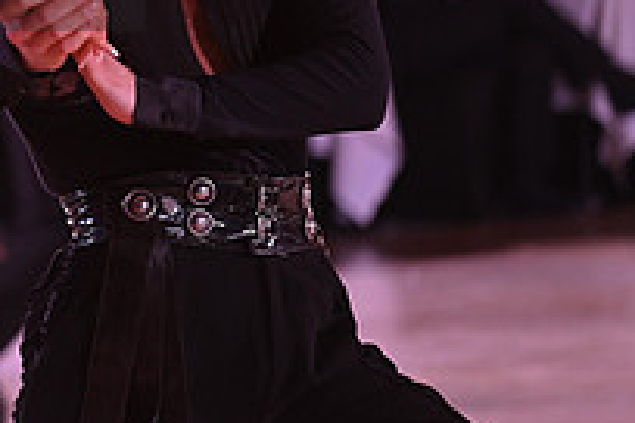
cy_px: -51
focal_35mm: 484
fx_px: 8537
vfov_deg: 2.8
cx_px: -193
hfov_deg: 4.2
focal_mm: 170
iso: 1600
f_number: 4.5
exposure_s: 1/250
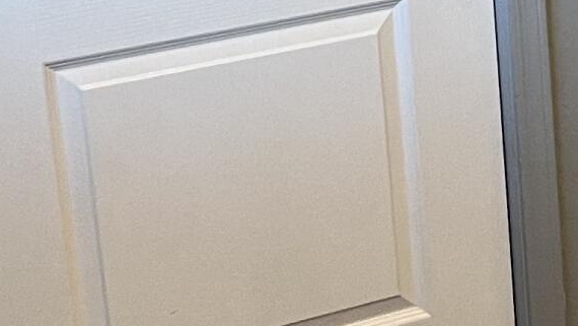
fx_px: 2284
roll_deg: +0.4
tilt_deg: -14.5
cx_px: 964
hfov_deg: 13.3
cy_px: -117
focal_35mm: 149
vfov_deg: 8.0
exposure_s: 1/60
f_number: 1.5
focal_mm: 5.7
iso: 125
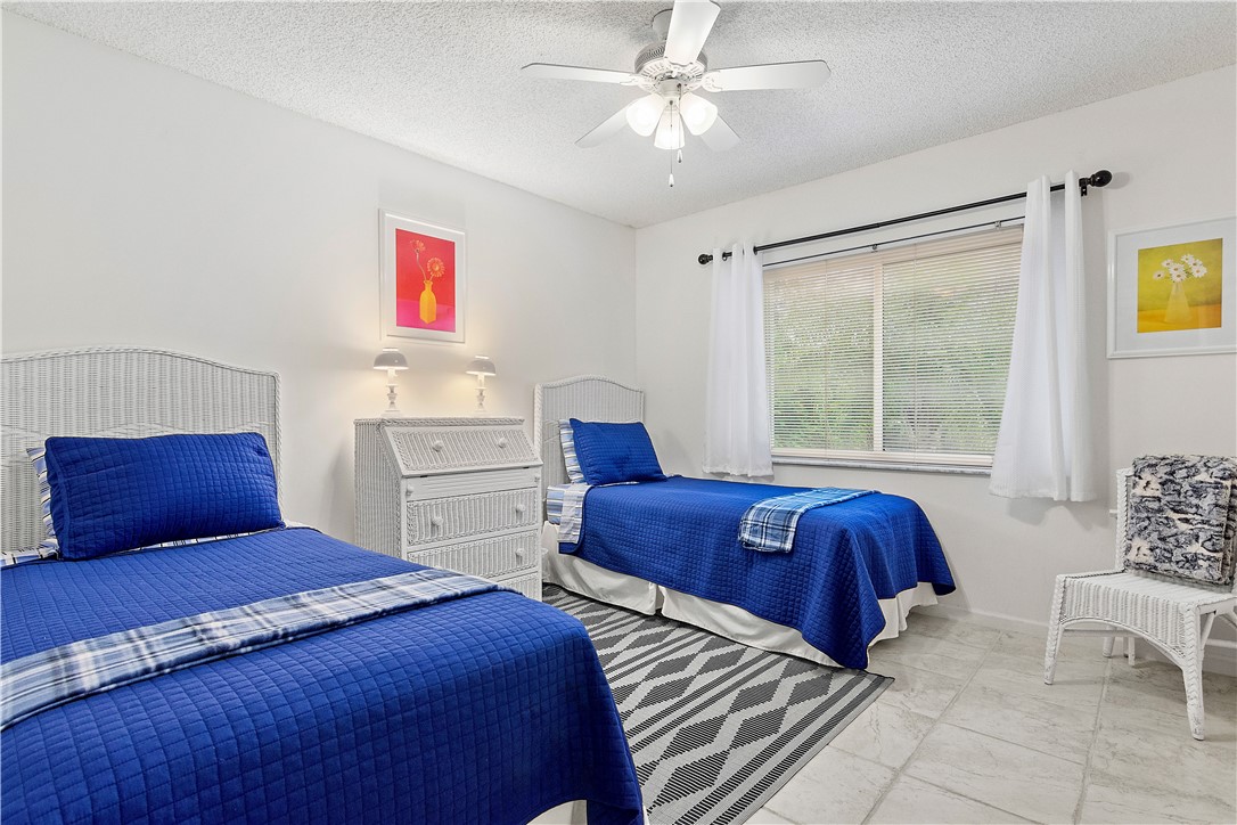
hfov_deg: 95.0
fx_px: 567
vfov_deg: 72.1
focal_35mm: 16
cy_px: 412
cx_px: 618
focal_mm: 11
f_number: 6.3
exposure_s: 1/8
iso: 320
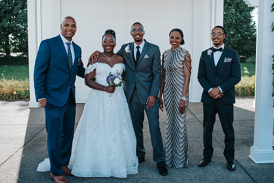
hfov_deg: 46.7
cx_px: 161
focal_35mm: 42
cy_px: 75
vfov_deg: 32.2
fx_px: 316
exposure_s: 1/640
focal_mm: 35
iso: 110
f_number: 2.8
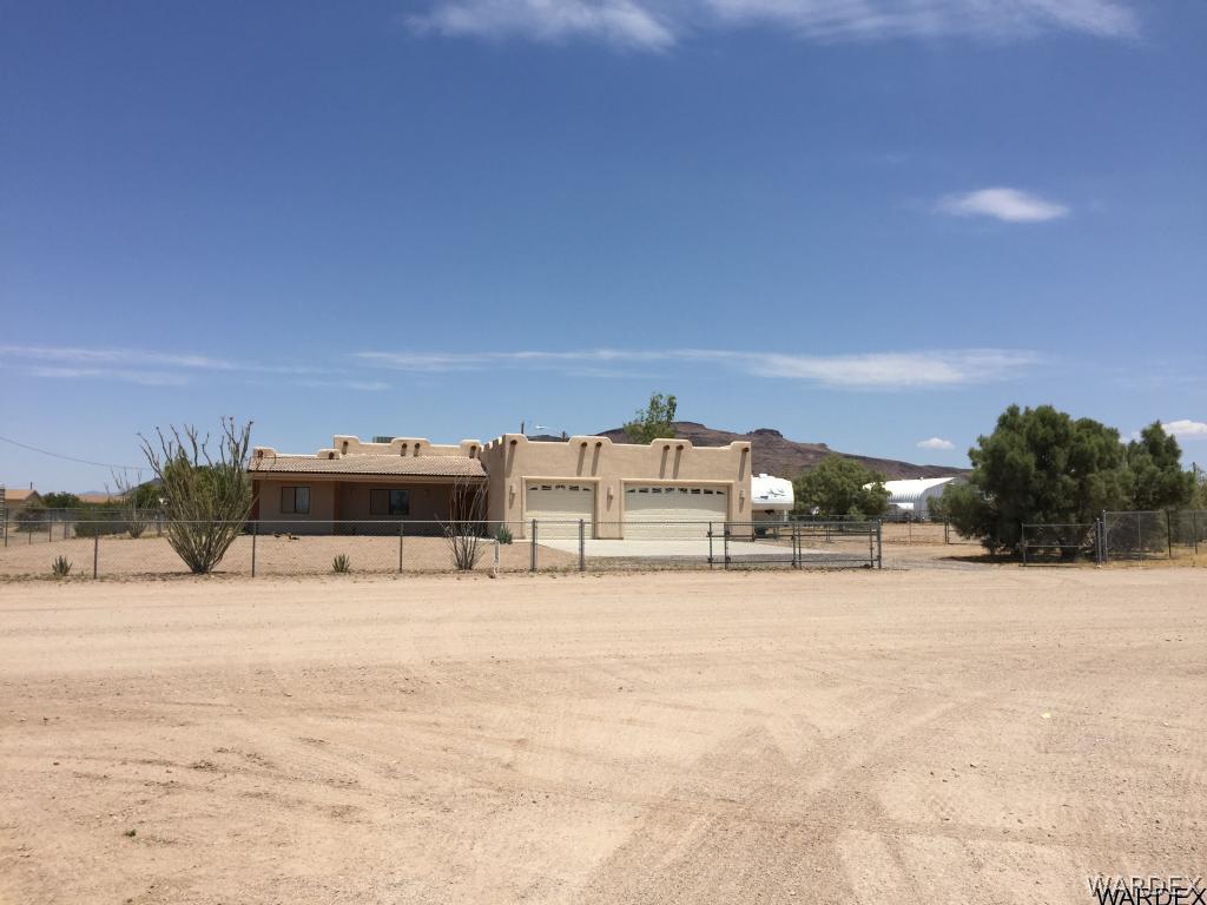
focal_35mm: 29
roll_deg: -1.9
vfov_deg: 48.2
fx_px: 1011
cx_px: 604
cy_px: 452
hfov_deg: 61.7
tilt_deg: +4.6
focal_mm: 4.15
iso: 32
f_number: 2.2
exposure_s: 1/3597
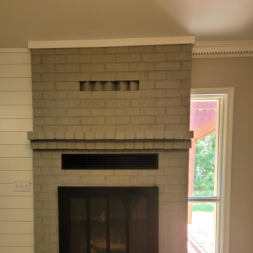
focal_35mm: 34
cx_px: 116
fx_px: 281
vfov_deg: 47.1
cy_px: 183
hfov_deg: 48.4
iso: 250
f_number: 1.8
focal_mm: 5.4
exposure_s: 1/59
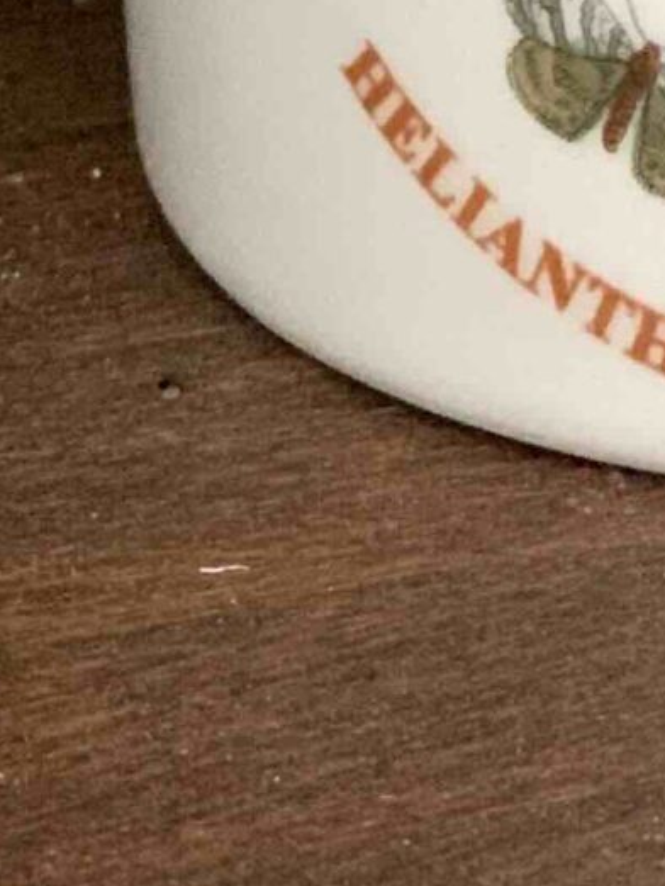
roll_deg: +0.8
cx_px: 704
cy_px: -823
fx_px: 6526
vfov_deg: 7.5
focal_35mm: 255
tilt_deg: -19.3
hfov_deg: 5.8
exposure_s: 1/60
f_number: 2.4
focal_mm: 6
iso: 250
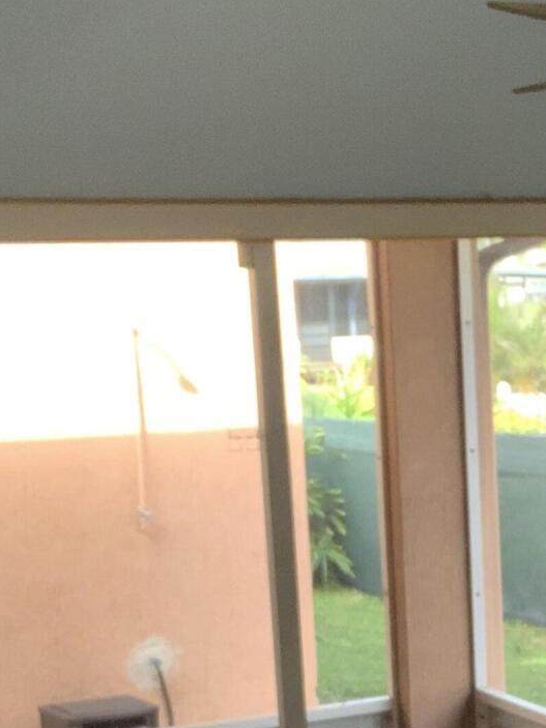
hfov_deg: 15.9
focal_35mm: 91
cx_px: 559
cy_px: 723
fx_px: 1914
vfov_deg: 20.8
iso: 160
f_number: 2.2
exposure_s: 1/60
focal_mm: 2.87
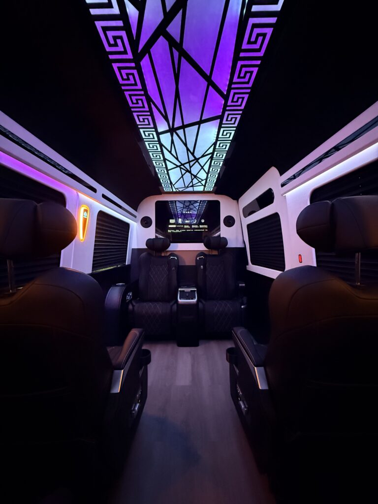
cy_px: 252
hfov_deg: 85.7
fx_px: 204
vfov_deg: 102.1
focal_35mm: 14
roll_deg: +0.6
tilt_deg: -0.2
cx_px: 189
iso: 1600
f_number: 2.2
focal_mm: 2.22
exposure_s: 1/37
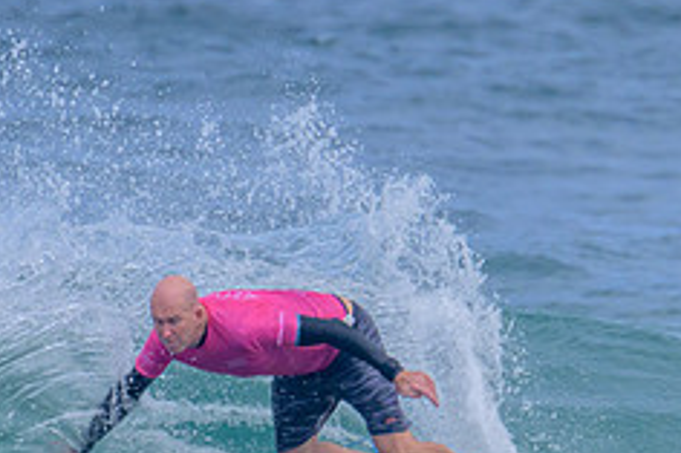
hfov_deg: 0.8
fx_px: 50301
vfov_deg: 0.5
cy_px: 375
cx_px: 435
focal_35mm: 2661
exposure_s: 1/2000
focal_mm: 800
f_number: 11
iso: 900
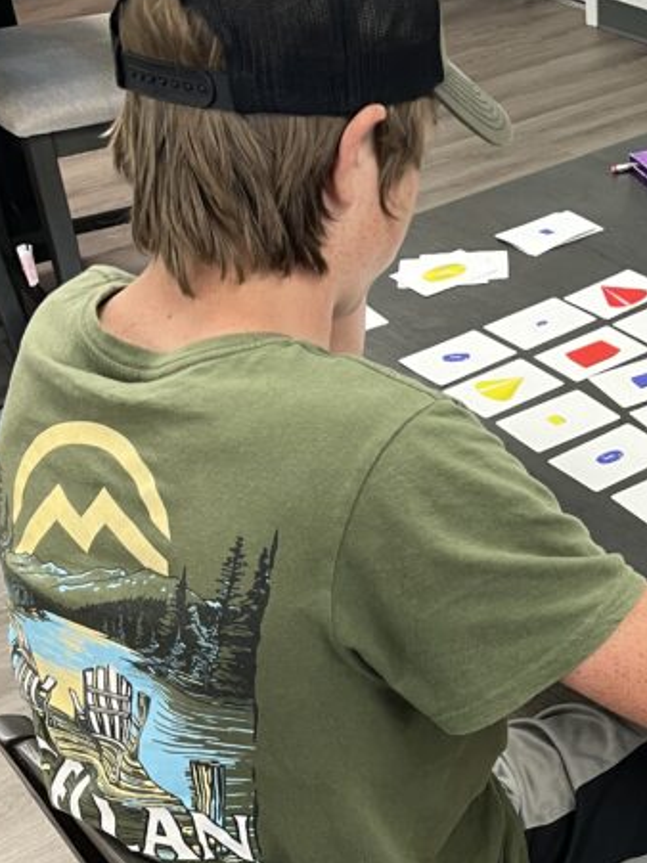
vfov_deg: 31.9
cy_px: 683
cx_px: 710
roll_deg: -0.5
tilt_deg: -39.6
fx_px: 1471
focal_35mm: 59
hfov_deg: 23.3
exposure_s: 1/60
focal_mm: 5.1
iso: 100
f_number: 1.6
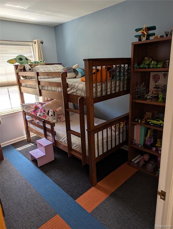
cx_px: 86
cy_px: 114
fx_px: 160
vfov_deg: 71.5
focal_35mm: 24
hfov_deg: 56.9
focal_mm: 6.81
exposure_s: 1/120
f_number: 1.85
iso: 87
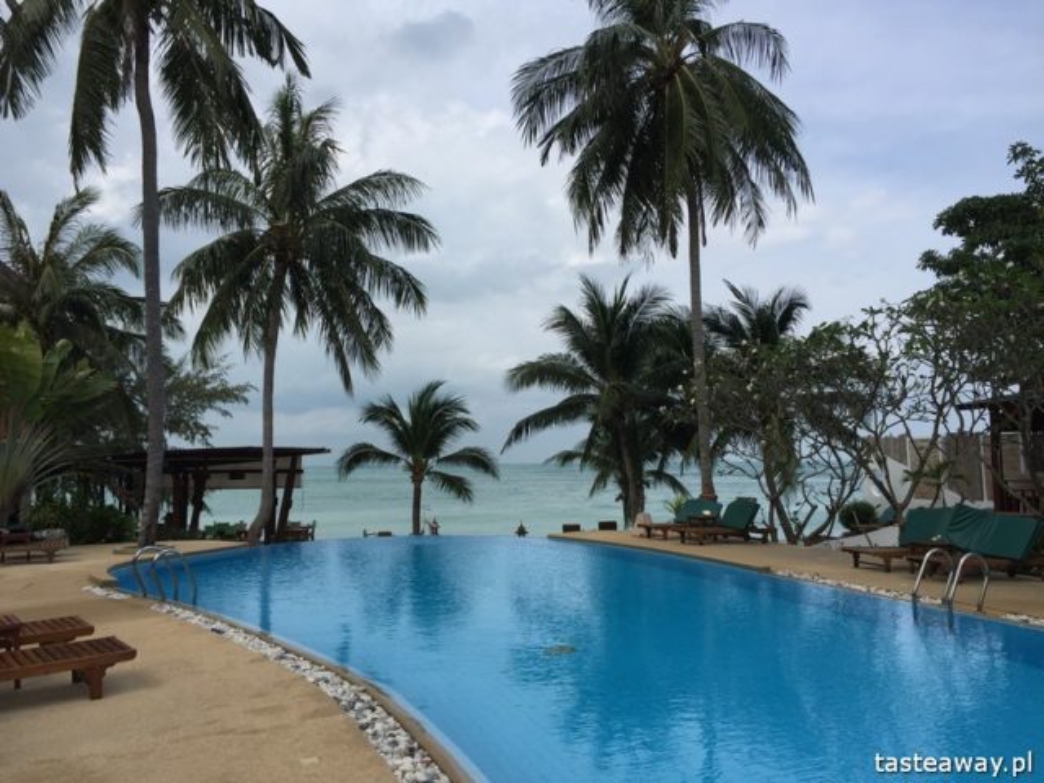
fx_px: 875
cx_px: 522
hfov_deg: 61.7
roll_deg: -0.7
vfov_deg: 48.2
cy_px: 392
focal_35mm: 29
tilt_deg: +5.1
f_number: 2.2
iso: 32
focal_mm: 4.15
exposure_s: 1/2825
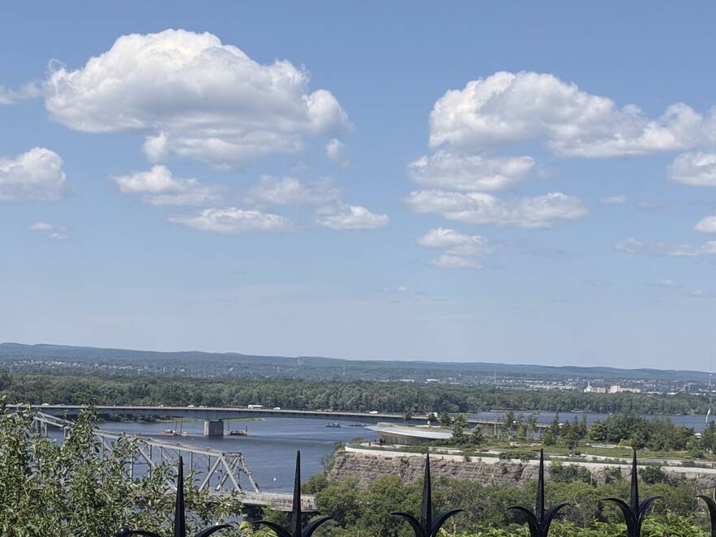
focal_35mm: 87
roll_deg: -0.1
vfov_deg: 16.8
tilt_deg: -4.9
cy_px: 466
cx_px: 448
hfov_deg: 22.5
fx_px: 1799
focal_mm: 6.76
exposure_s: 1/5587
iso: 64
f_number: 1.78
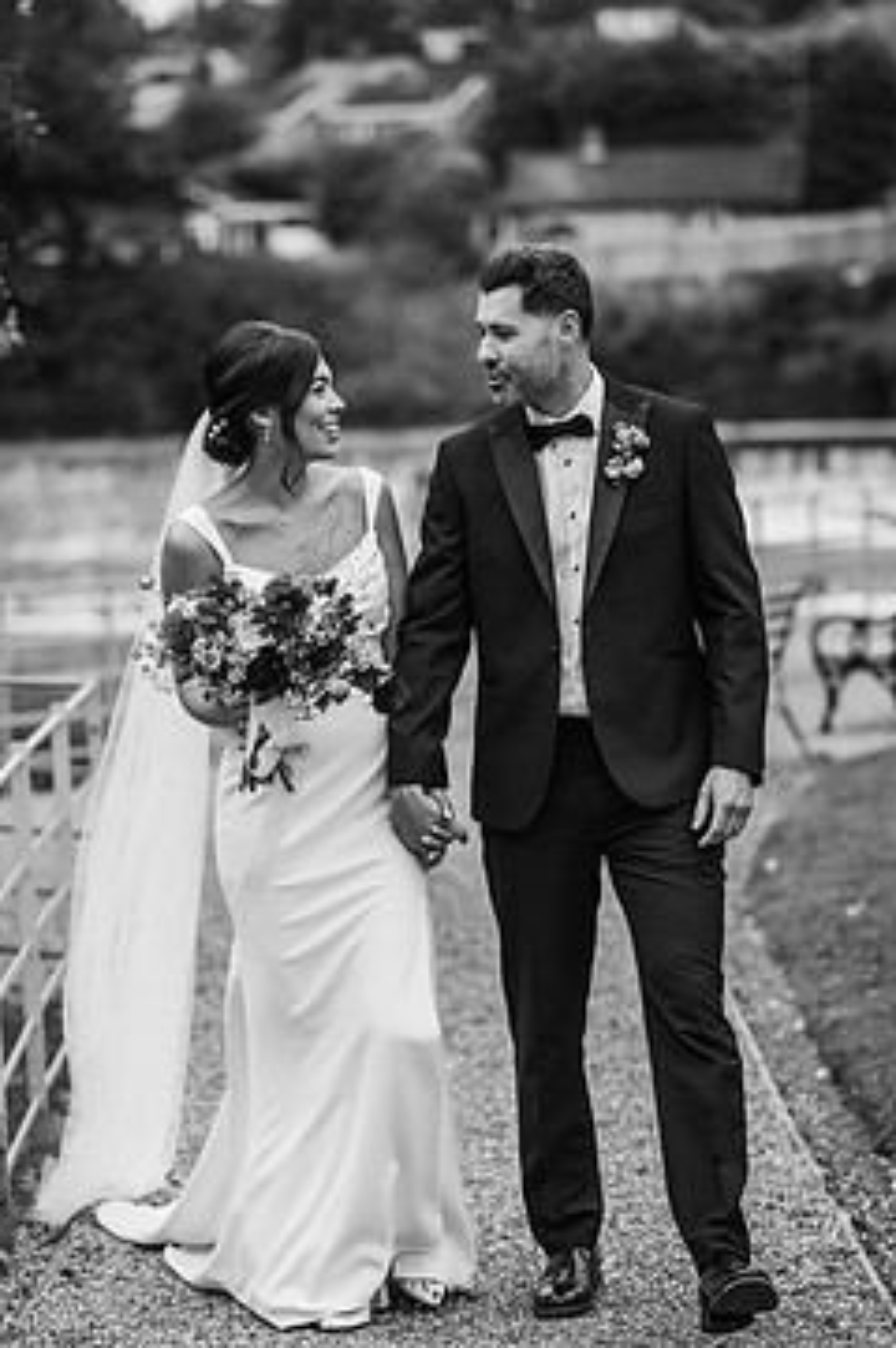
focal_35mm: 106
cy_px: 739
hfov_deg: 12.9
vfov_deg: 19.3
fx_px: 3965
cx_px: 420
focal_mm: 85
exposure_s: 1/1250
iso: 100
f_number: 2.2
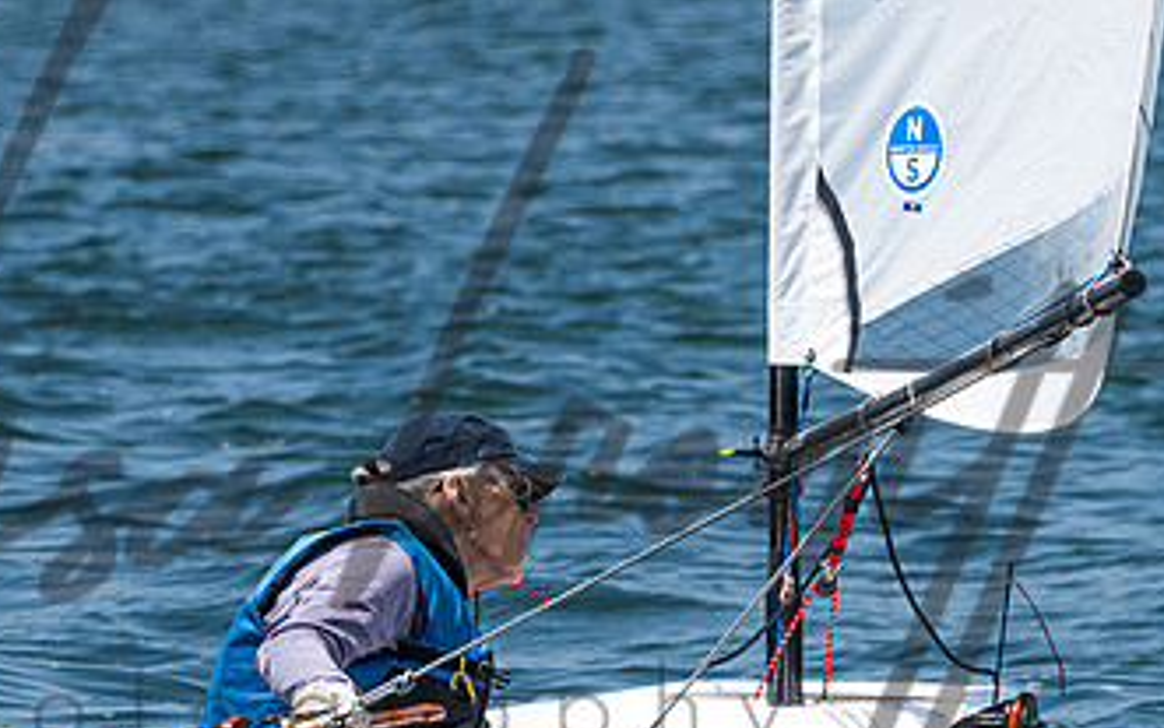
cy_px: 552
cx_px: 479
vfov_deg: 1.5
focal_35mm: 850
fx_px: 26969
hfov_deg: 2.5
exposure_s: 1/640
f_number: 11
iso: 400
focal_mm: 400
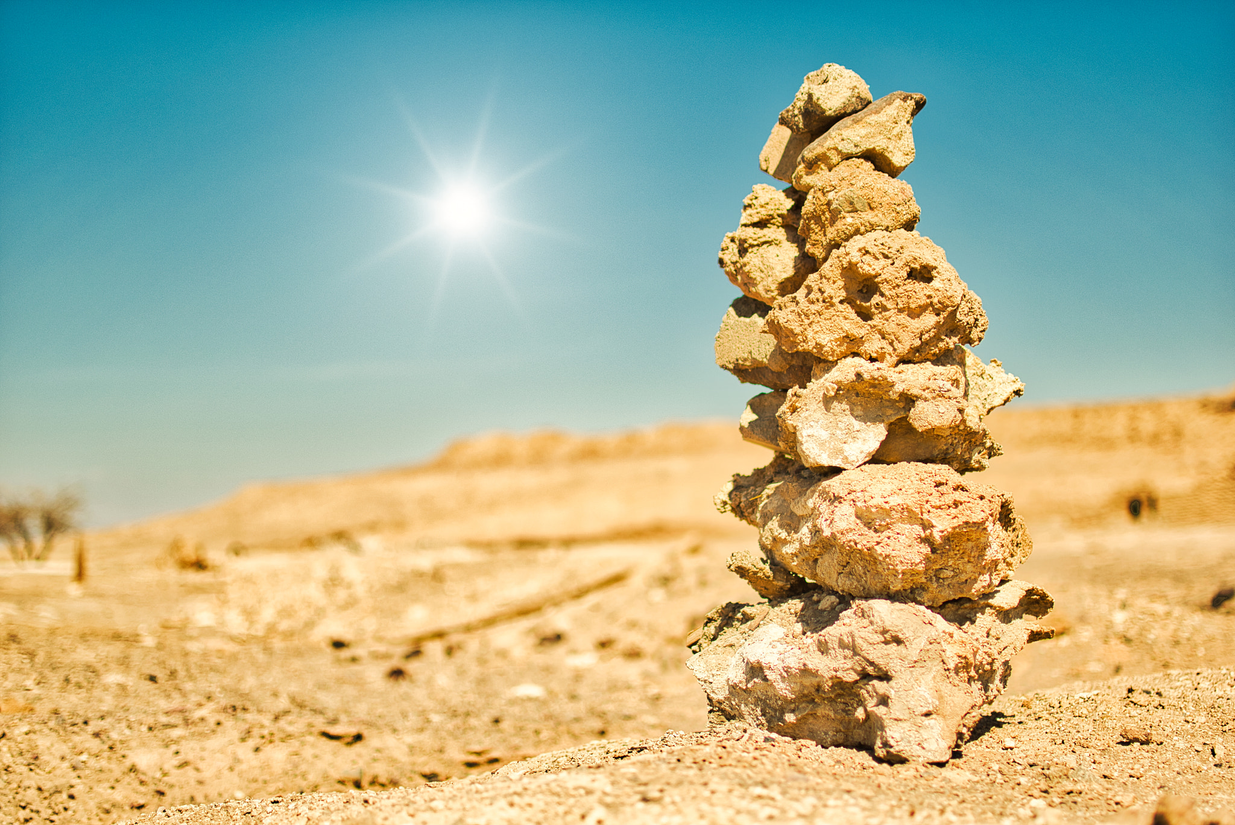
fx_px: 1802
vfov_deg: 25.8
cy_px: 412
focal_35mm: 52
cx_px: 618
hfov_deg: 37.8
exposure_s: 1/4000
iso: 100
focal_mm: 35
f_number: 1.8
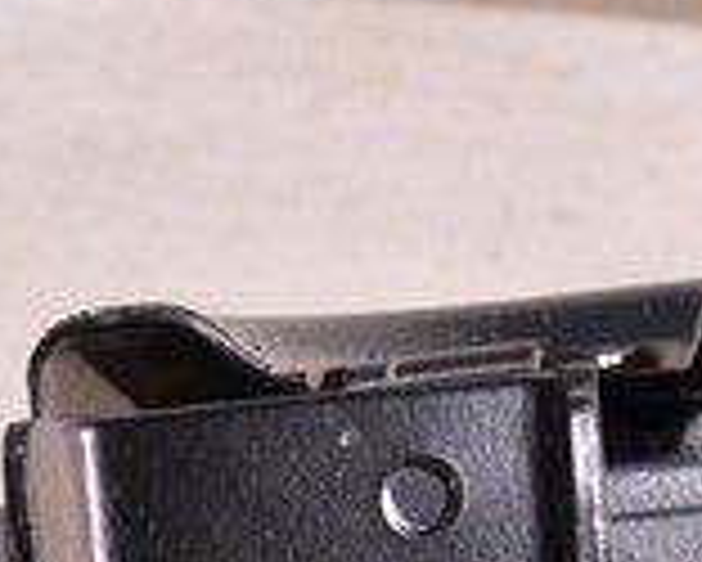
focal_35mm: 249
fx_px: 5178
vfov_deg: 6.1
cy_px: 1099
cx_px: 315
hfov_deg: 7.8
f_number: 8
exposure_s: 1/125
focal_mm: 27
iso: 1600
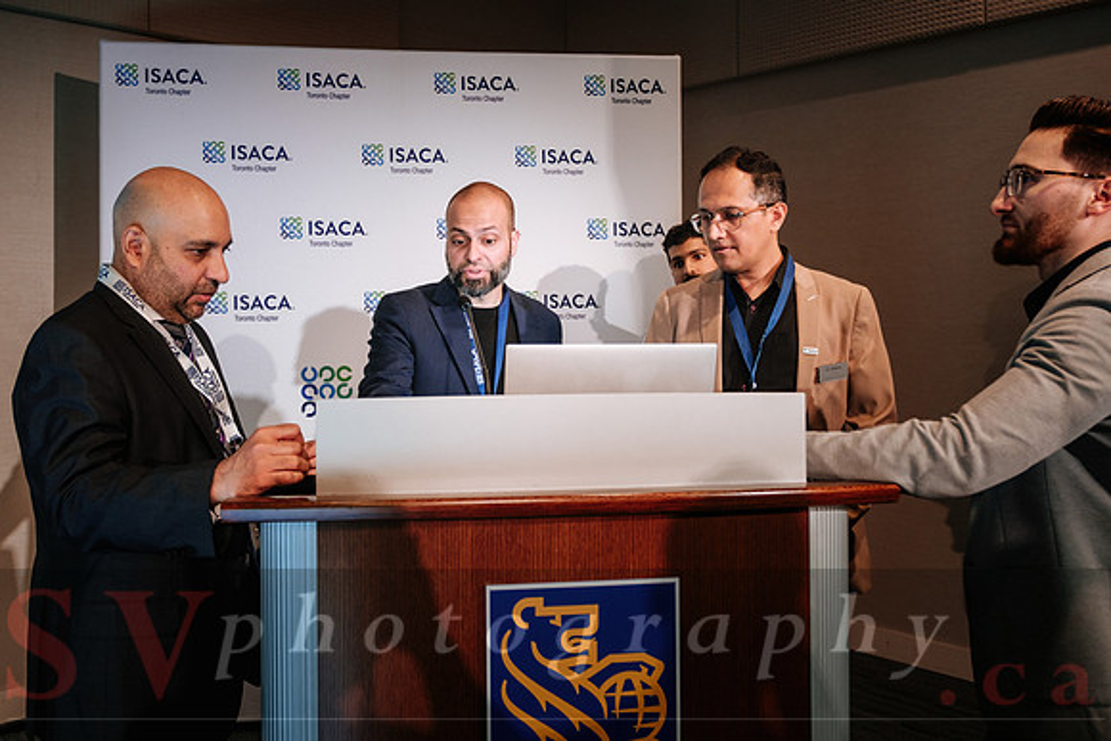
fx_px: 946
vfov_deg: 42.7
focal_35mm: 31
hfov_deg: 60.6
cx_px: 477
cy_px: 318
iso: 800
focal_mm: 17
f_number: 2.8
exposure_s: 1/60
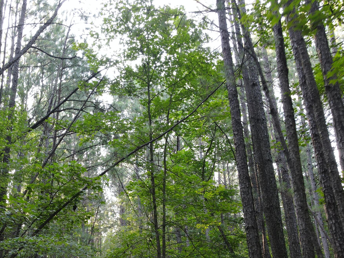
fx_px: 407
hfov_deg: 45.2
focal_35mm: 41
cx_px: 119
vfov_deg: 34.9
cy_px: 166
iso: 150
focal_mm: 4.5
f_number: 2.8
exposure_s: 1/15
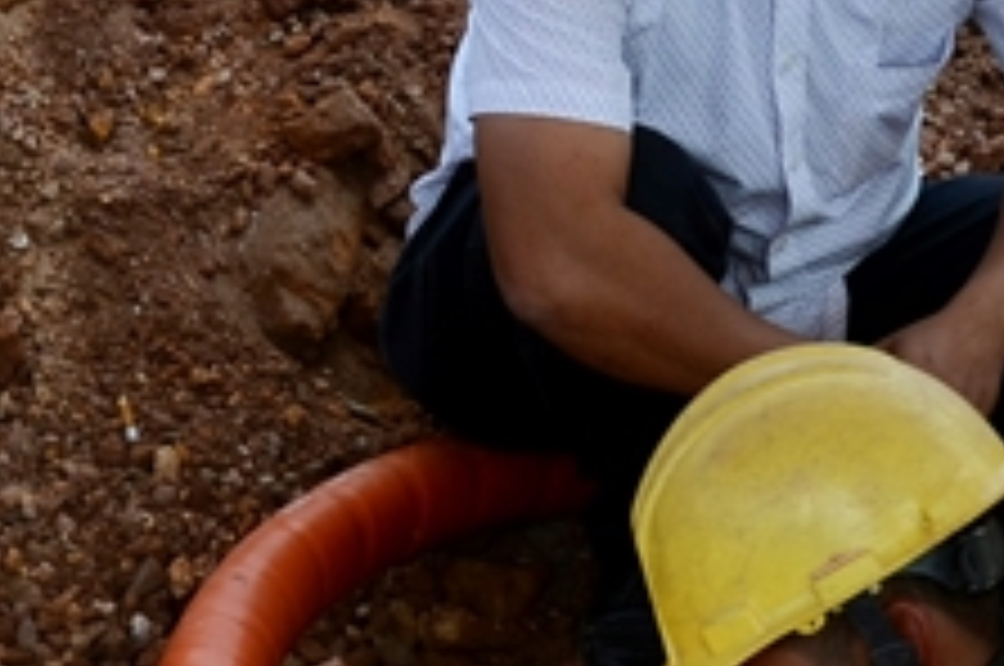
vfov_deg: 7.1
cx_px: 54
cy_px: 729
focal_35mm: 193
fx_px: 5375
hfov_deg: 10.6
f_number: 7.1
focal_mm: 28
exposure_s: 1/200
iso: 125
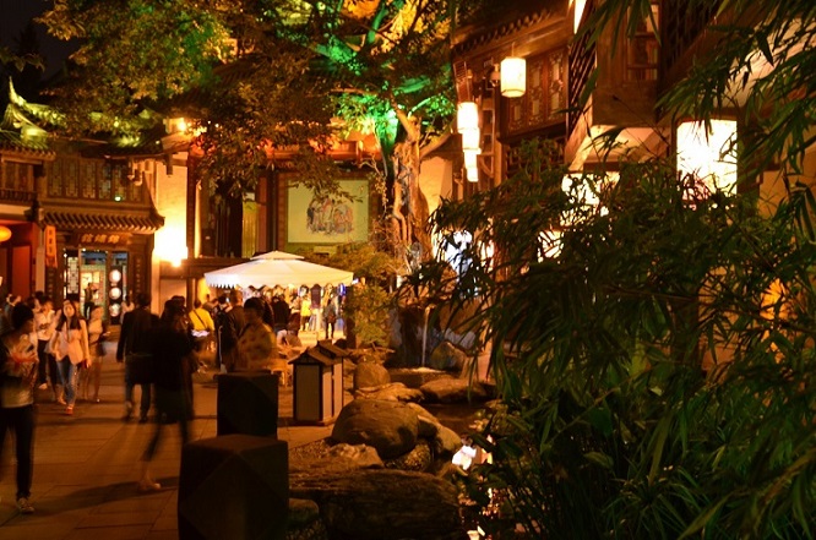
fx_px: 882
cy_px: 270
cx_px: 408
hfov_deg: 49.6
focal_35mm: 39
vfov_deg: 34.1
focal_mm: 26
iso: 800
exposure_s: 1/4
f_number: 5
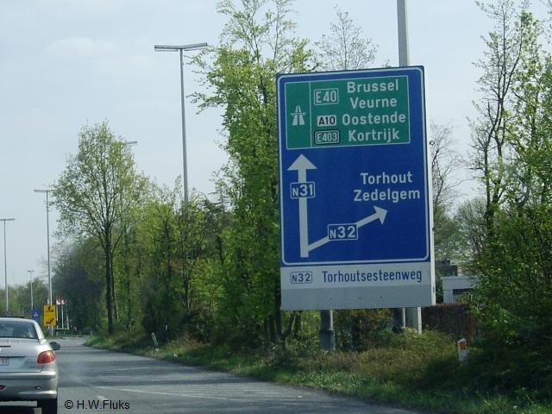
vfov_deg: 37.7
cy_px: 207
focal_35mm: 38
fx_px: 606
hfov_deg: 49.0
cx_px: 276
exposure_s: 1/1000
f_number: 2.8
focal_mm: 7.9
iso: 64
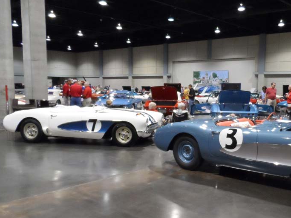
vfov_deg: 39.5
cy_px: 126
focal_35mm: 36
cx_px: 198
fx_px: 303
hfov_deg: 50.3
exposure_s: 1/30
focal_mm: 4
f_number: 3.2
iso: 400
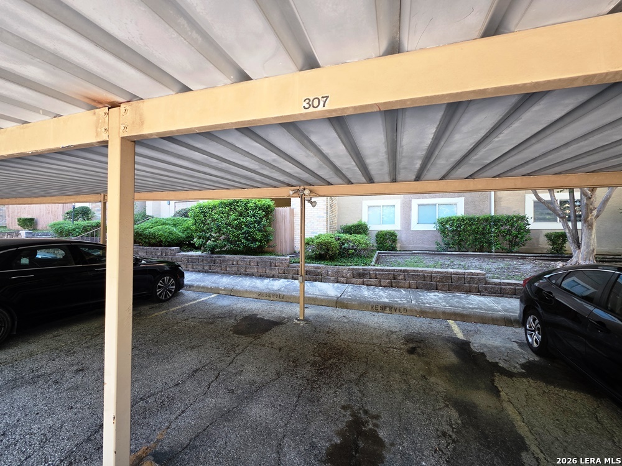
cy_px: 233
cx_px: 311
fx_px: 234
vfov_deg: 89.9
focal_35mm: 13
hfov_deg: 106.2
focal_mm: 2.2
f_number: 1.9
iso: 100
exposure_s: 1/120
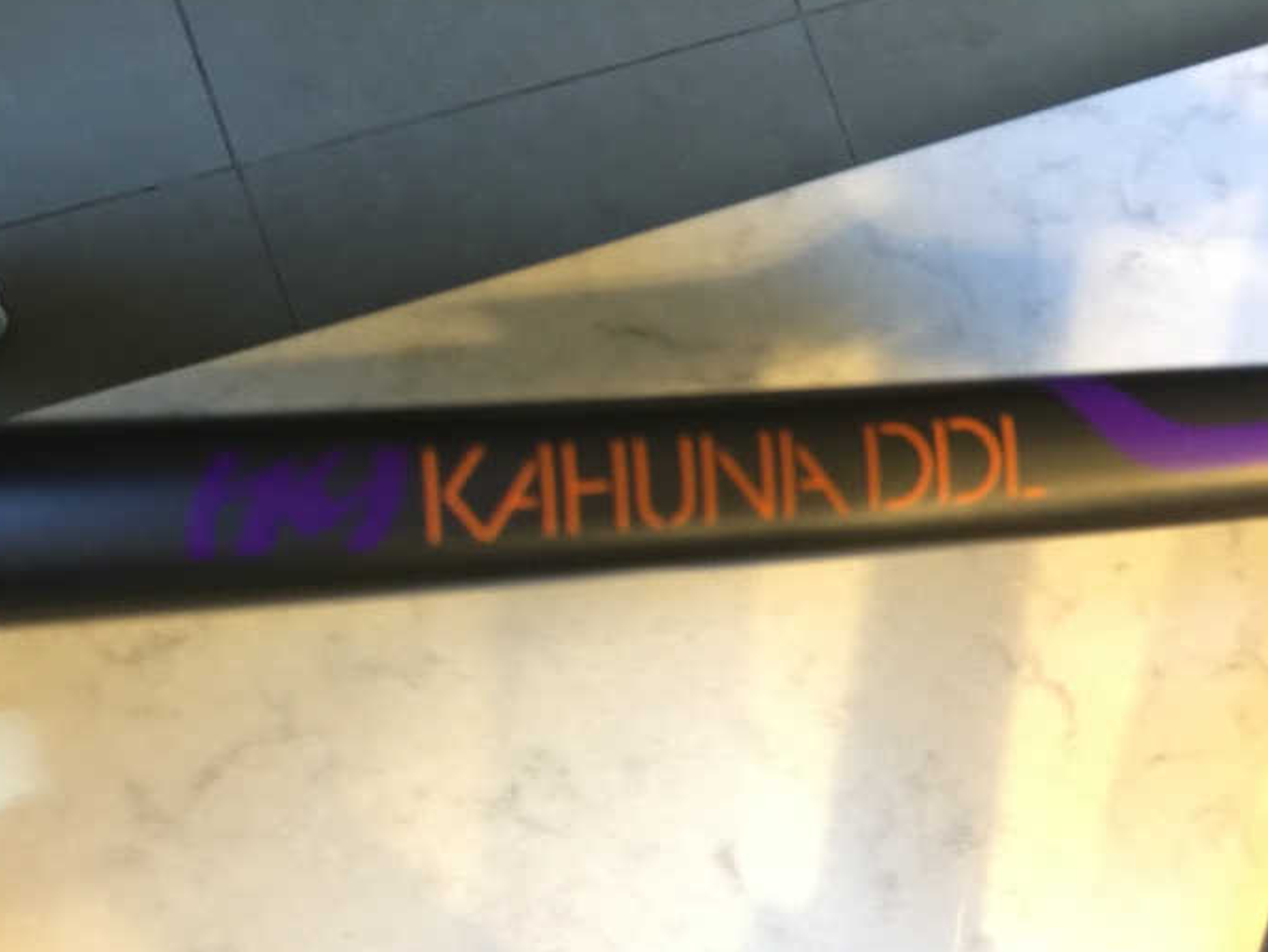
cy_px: 549
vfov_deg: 41.7
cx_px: 541
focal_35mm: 34
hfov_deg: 53.7
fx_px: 1246
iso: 100
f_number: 2.2
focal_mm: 4.15
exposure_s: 1/10
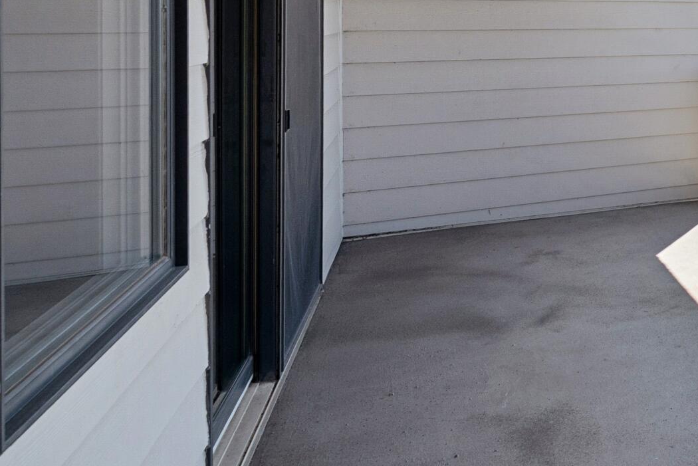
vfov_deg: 30.6
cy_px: -17
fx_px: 776
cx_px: 986
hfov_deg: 31.4
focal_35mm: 40
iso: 200
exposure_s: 1/125
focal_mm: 14
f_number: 11
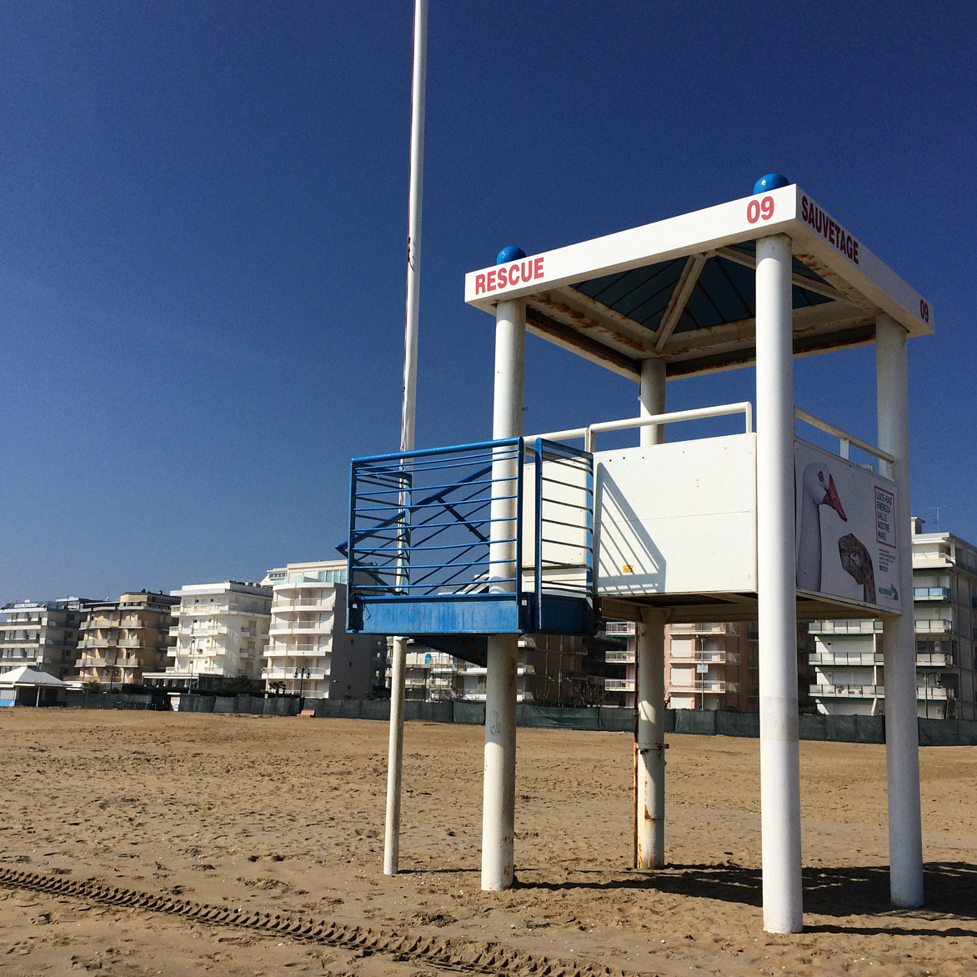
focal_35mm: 35
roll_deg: -0.8
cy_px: 525
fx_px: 1118
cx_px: 492
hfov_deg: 47.2
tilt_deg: +8.3
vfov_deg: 47.2
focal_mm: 4.15
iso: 40
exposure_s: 1/5882
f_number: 2.2
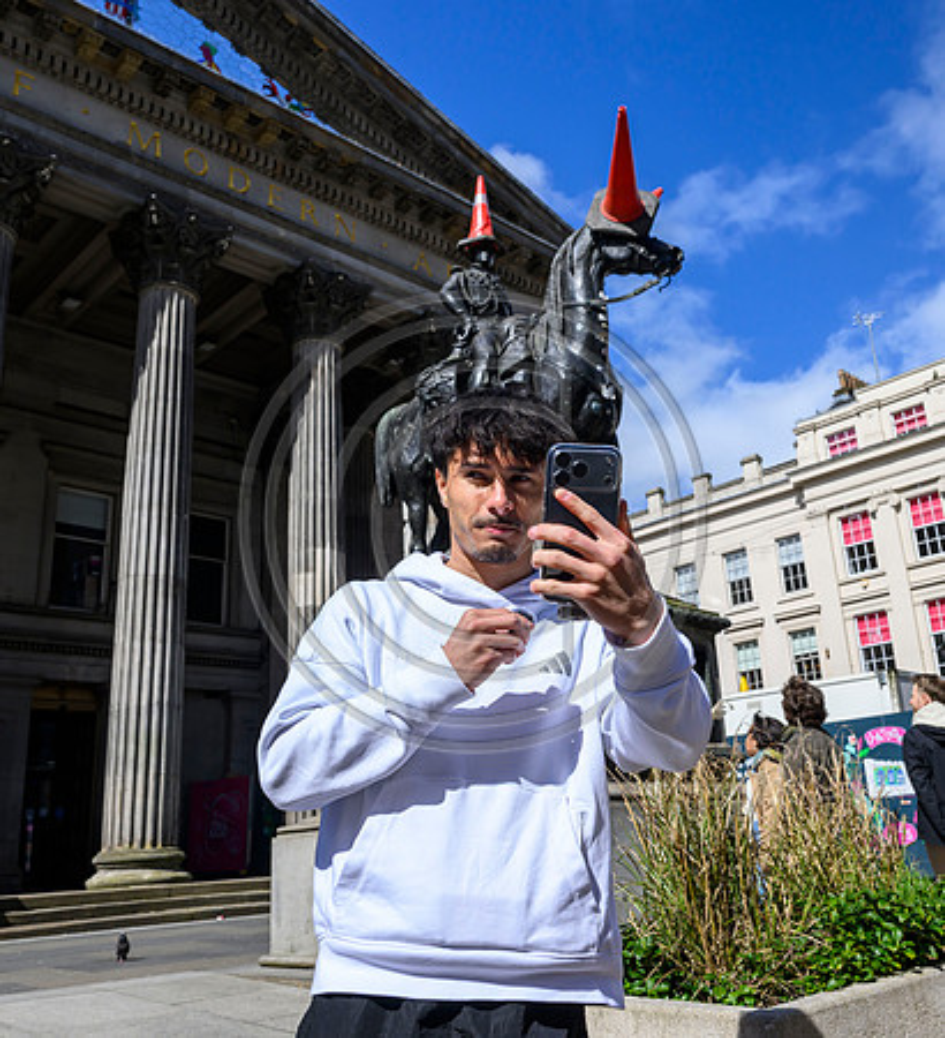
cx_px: 542
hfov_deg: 48.8
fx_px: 1038
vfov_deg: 53.1
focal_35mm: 32
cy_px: 519
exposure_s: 1/2500
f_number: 6.3
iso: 500
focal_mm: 24
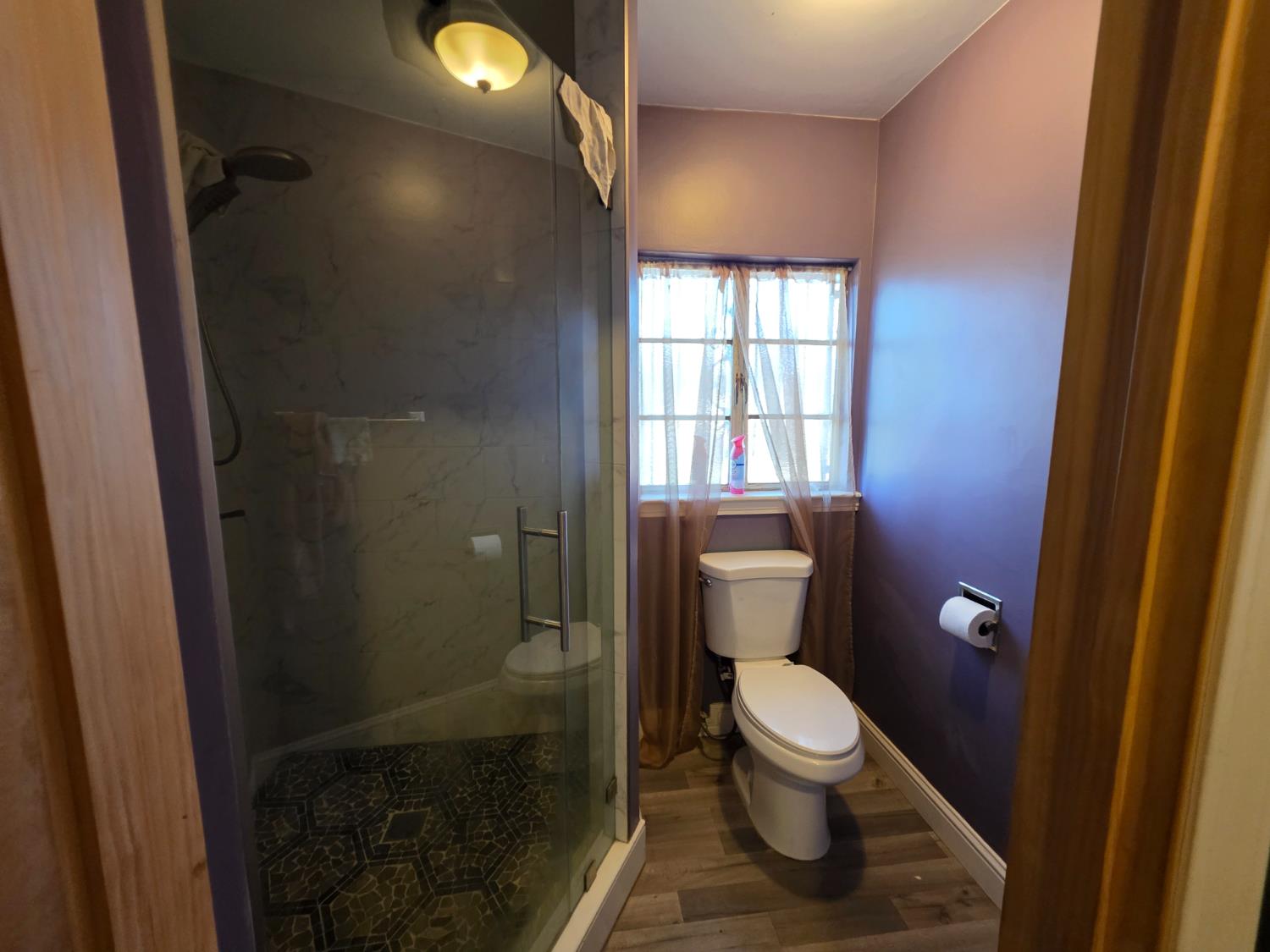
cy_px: 476
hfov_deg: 106.2
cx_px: 635
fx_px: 477
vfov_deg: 89.9
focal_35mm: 13
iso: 500
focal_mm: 2.2
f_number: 1.9
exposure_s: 1/60
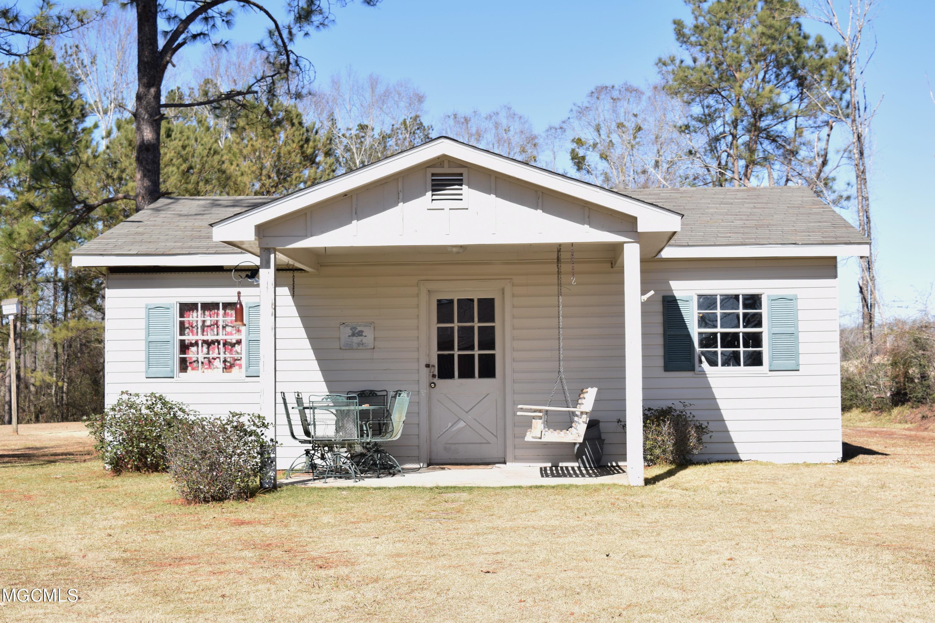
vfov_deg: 25.1
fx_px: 1402
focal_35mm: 54
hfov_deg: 36.9
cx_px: 468
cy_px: 312
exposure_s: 1/200
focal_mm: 36
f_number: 6.3
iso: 100
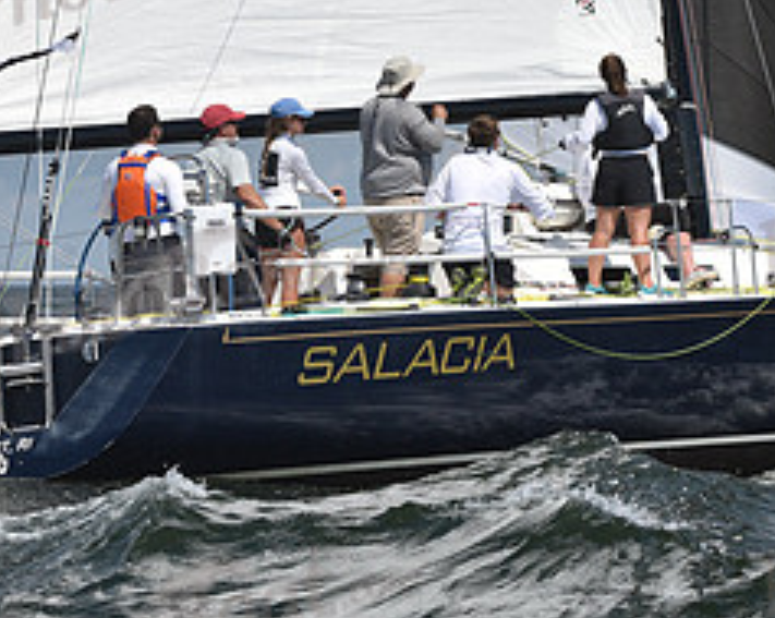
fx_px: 3688
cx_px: 592
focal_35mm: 161
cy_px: 77
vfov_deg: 9.5
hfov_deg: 12.0
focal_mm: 70
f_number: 11
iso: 320
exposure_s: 1/1250
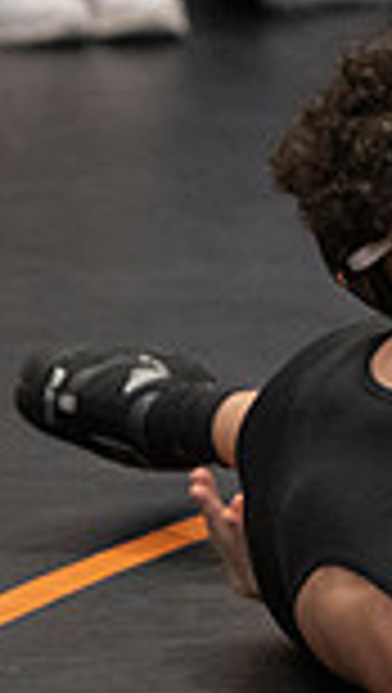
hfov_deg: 1.4
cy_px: 367
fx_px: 16098
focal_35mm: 874
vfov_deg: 2.5
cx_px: 758
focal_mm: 165
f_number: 2.8
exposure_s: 1/1000
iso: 3200
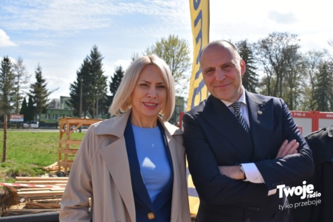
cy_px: 111
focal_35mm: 44
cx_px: 166
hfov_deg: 45.0
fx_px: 402
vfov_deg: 30.8
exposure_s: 1/1600
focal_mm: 29
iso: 400
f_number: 7.1
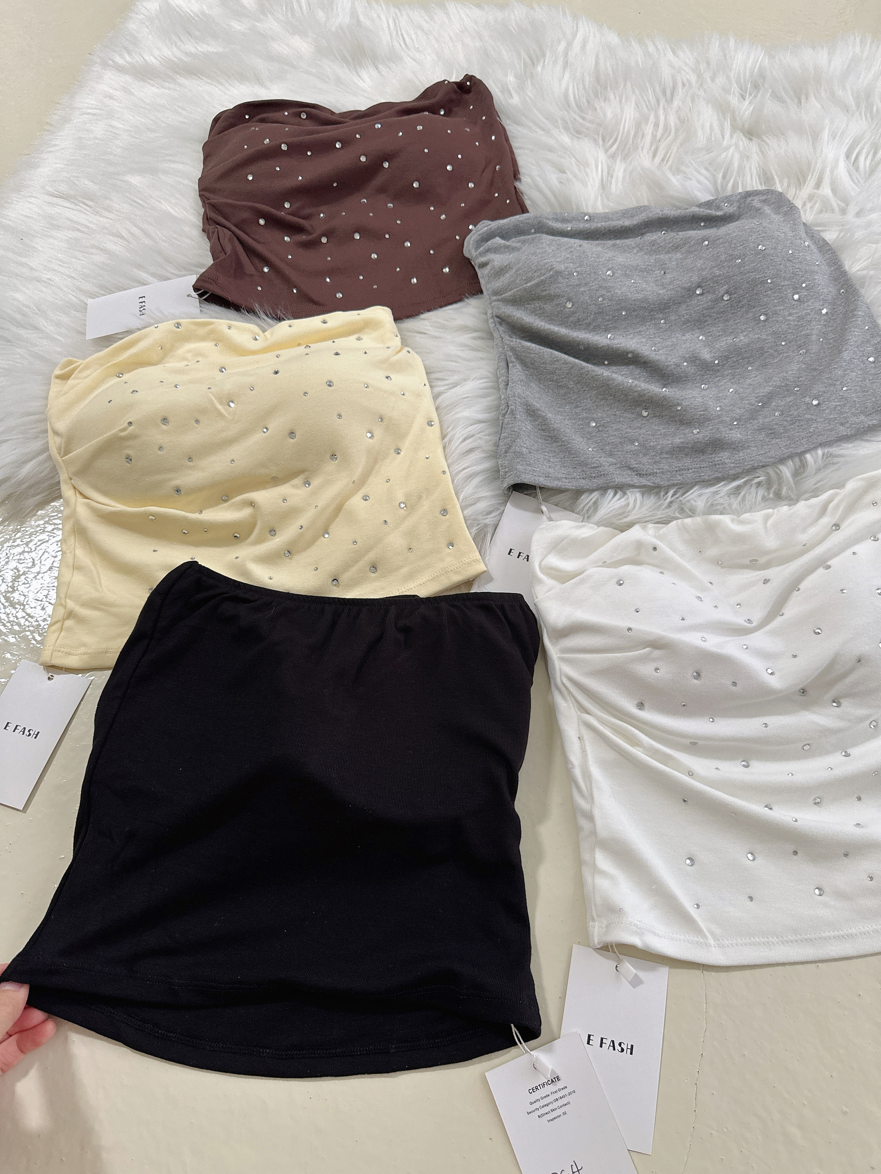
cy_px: 587
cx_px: 440
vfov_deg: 71.6
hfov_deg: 56.8
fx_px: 814
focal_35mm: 24
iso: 250
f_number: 1.78
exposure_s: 1/62
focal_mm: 6.86
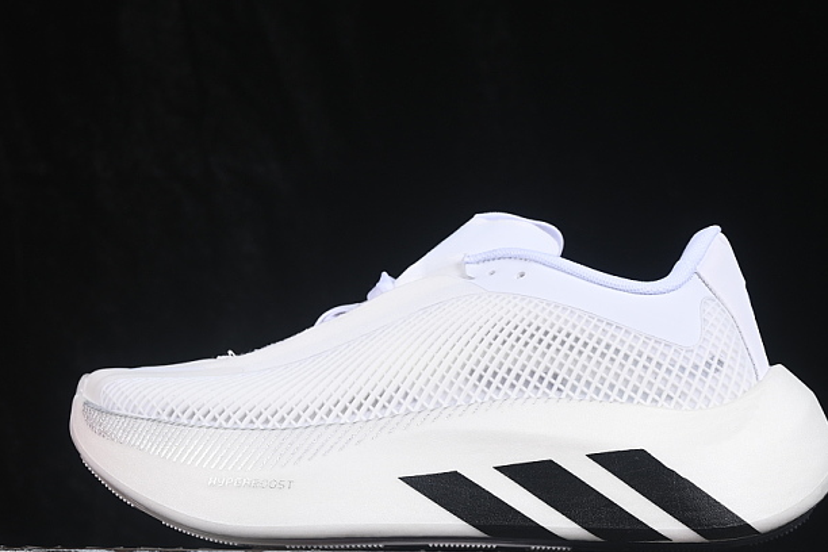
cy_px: 328
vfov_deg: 14.0
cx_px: 457
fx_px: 2254
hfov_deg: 20.8
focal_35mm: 98
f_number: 8
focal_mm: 50
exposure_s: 1/80
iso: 160
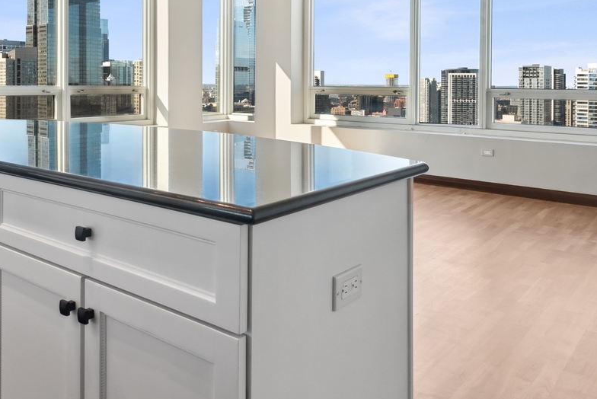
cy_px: 91
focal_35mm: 33
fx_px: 548
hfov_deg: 57.0
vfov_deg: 38.8
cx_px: 260
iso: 400
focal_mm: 16
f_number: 8
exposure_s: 1/250
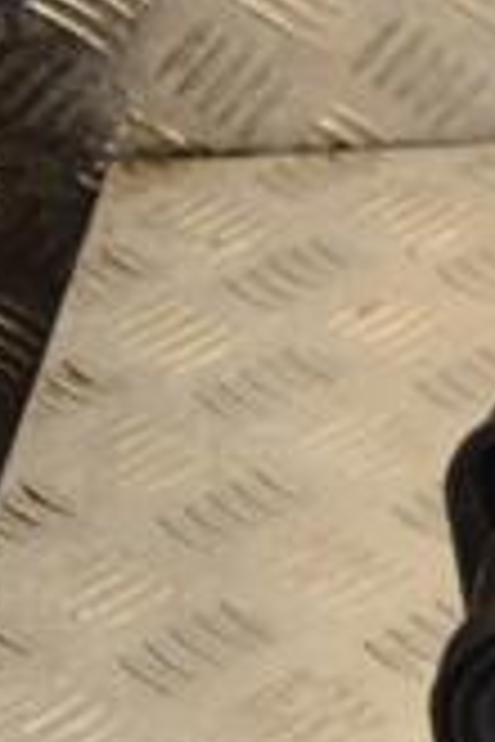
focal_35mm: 185
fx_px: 3815
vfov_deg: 11.1
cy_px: 558
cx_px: 1318
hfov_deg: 6.9
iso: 800
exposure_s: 1/160
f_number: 5
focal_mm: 34
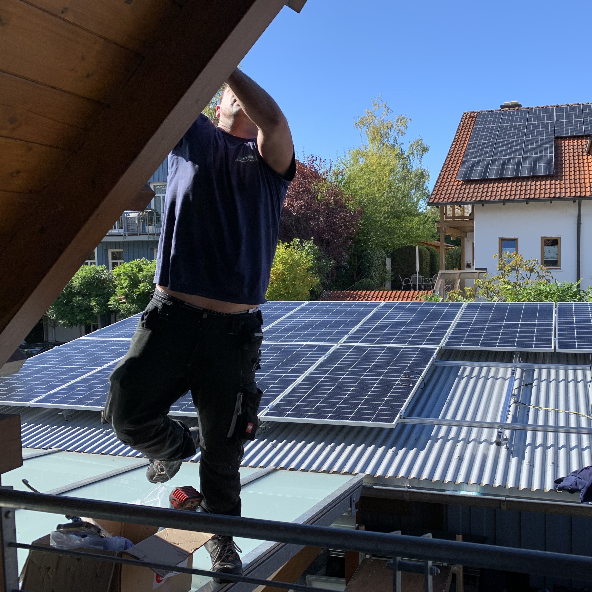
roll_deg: +0.9
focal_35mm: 31
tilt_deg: -5.3
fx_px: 600
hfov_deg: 51.6
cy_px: 299
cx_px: 394
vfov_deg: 52.5
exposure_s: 1/1043
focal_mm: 4.25
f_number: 1.8
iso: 25
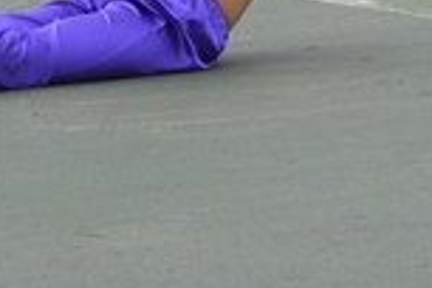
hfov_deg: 6.0
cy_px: -253
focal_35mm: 345
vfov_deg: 3.9
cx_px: 119
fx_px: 4141
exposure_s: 1/200
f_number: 7.1
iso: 100
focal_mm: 55
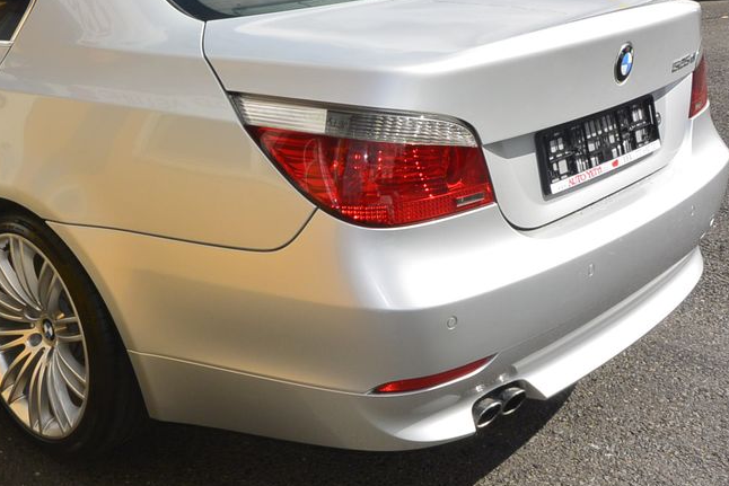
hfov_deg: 41.8
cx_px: 204
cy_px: 217
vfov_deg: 29.2
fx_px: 932
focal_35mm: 46
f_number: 10
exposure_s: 1/250
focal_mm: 11
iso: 160
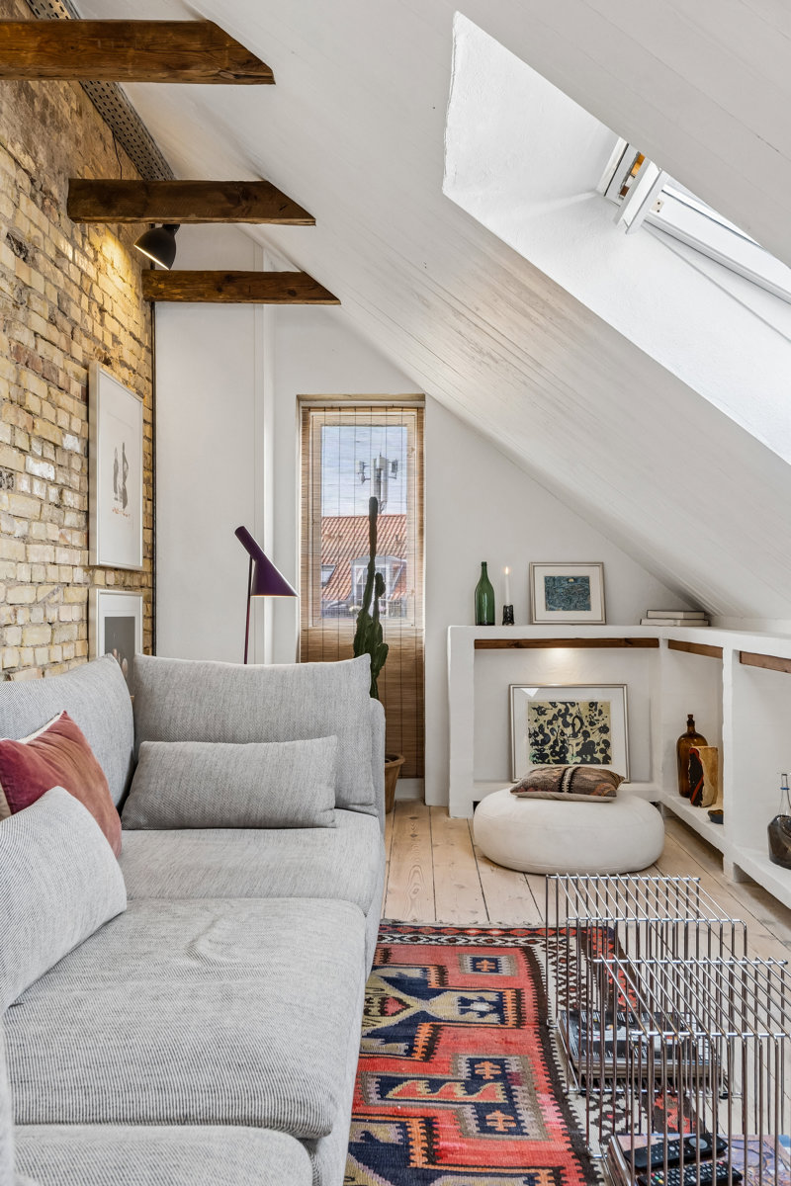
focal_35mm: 29
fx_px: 964
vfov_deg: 63.2
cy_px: 593
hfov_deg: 44.6
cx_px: 396
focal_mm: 19.5
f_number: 8
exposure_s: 1/8
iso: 200
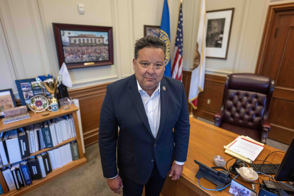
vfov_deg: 61.9
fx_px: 163
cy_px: 98
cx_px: 147
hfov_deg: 84.0
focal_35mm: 20
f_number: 1.8
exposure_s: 1/400
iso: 2500
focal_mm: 20
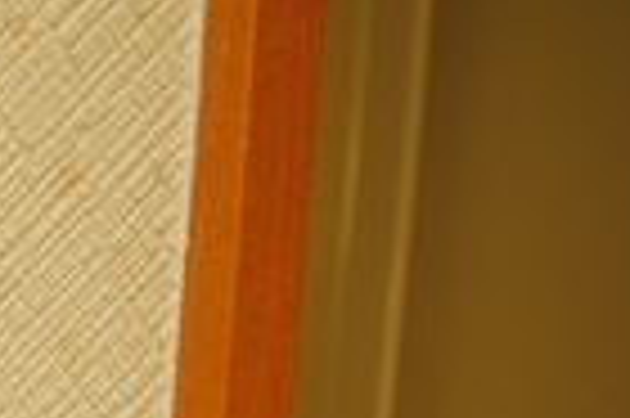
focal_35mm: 55
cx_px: -680
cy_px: 836
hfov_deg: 18.5
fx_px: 961
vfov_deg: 17.5
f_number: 4.5
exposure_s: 1/6
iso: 100
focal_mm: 8
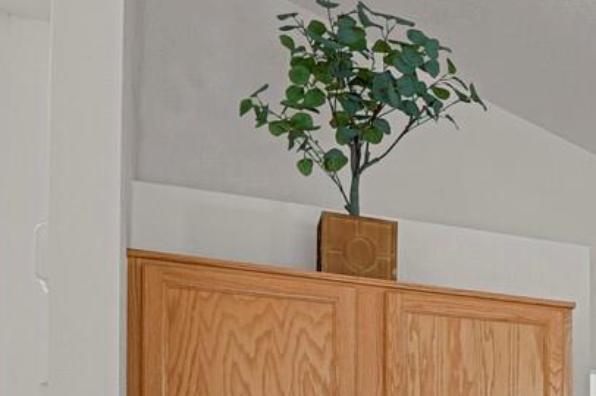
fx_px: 1108
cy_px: 537
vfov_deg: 18.6
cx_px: 1160
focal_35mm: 67
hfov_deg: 19.3
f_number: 8
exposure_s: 2.5
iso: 250
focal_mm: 17
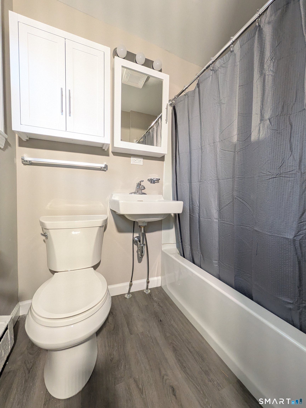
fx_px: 165
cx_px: 153
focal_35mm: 14
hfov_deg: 85.7
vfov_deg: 102.1
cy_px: 204
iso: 410
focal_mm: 1.85
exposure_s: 1/60
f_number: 2.2
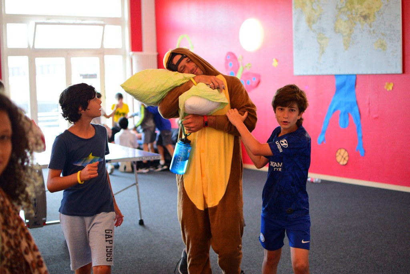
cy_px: 137
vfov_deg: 25.8
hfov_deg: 37.8
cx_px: 205
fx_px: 598
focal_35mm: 52
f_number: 1.8
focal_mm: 35
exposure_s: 1/250
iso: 1800
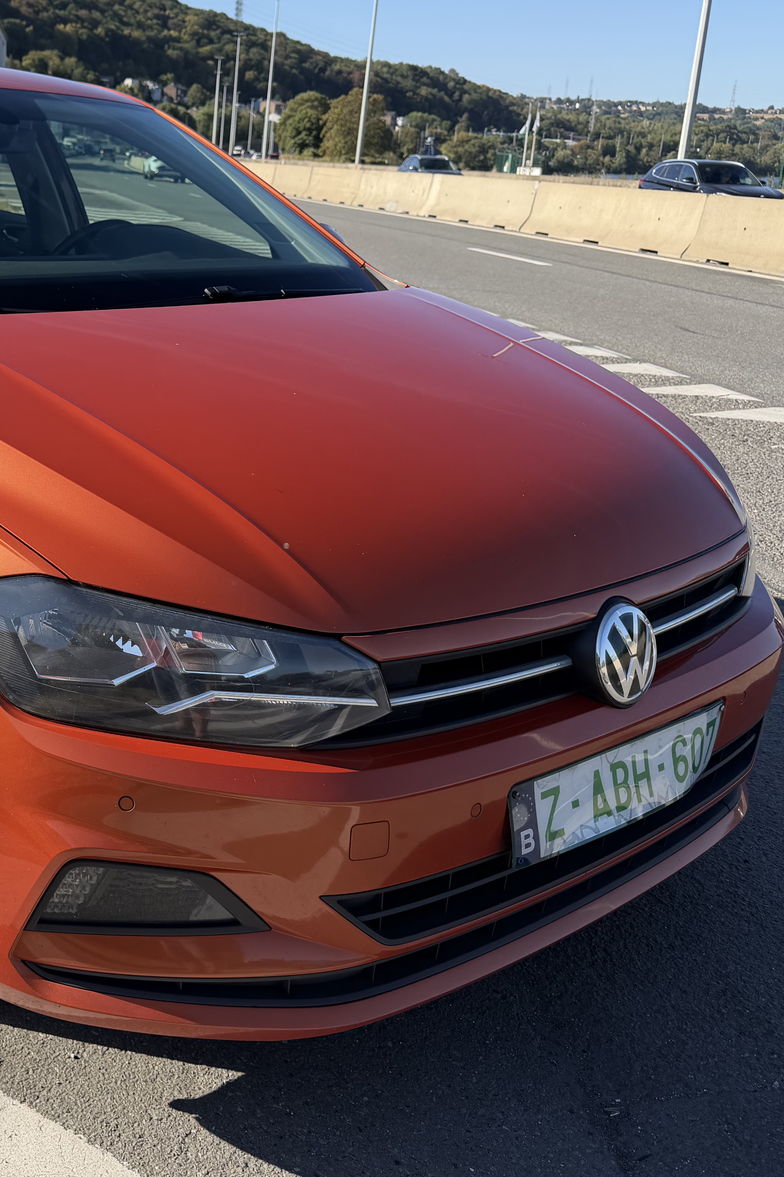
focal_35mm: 38
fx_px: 1241
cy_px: 520
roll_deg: -0.8
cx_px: 64
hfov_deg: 33.1
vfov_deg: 50.6
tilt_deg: -16.0
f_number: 1.78
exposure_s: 1/2801
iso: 80
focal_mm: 6.76
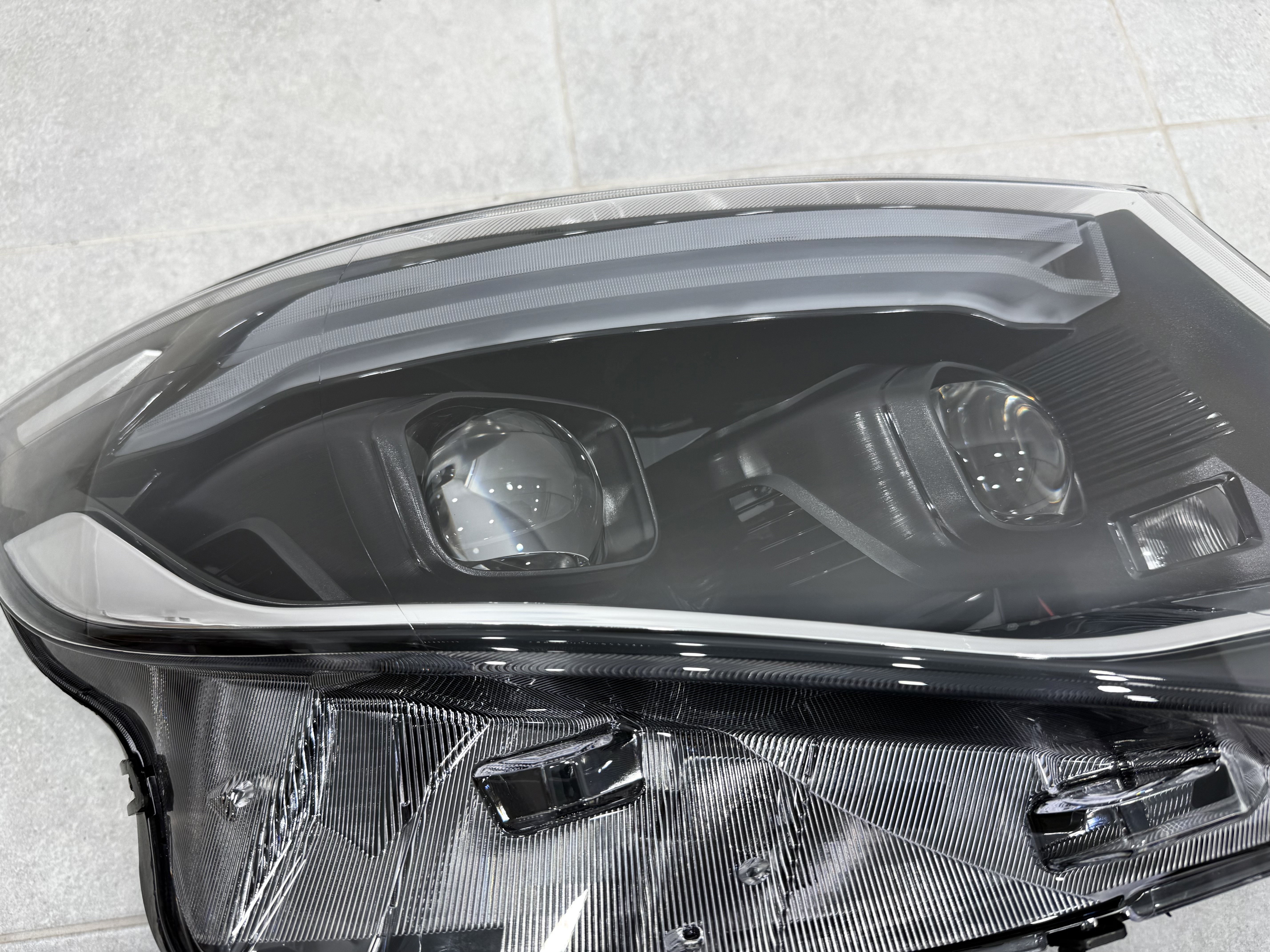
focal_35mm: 24
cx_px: 635
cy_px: 476
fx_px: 881
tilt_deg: -69.7
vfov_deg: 56.8
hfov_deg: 71.6
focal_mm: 6.76
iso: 50
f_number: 1.78
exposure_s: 1/129
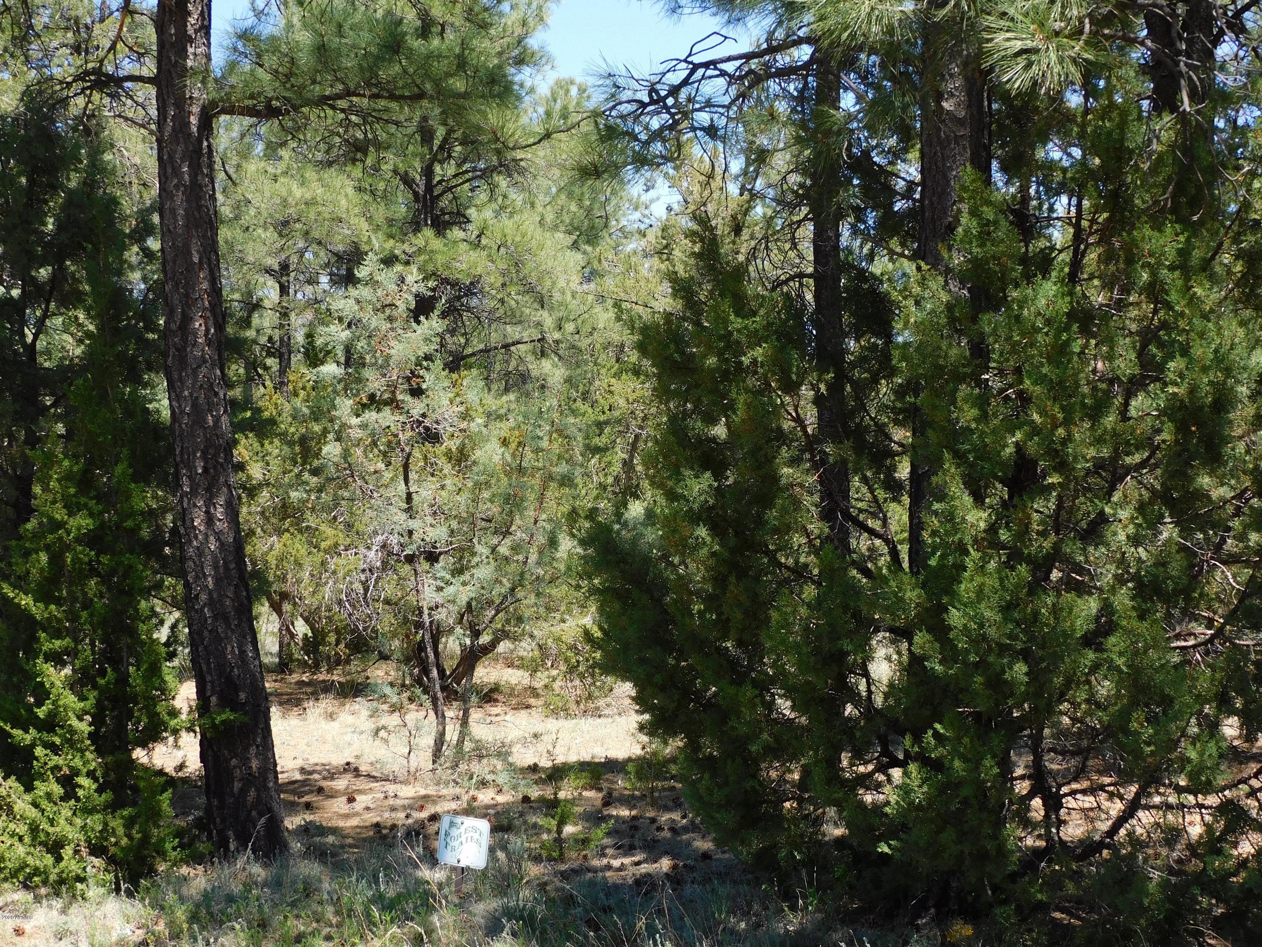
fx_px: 2187
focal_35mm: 60
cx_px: 631
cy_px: 474
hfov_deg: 32.2
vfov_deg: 24.4
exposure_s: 1/320
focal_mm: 10.7
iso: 125
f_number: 4.2
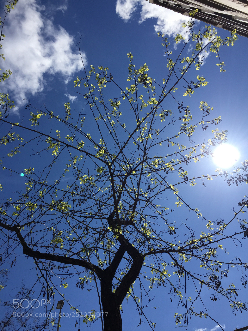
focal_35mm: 29
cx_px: 124
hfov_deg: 48.2
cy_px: 166
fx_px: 277
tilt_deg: +59.7
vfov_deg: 61.7
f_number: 2.2
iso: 32
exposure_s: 1/4405
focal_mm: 4.15
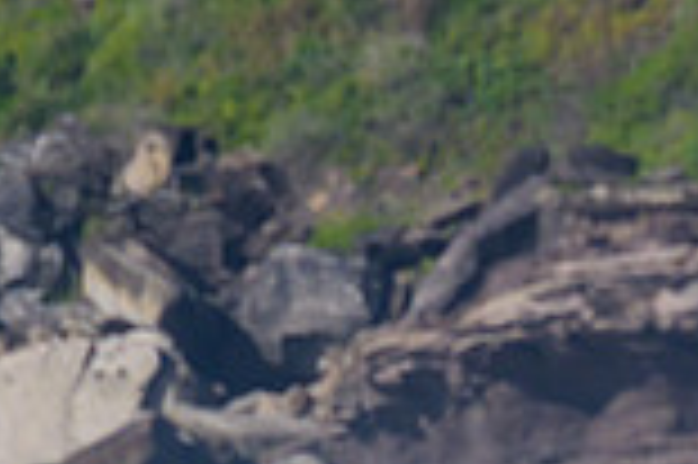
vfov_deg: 0.5
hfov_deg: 0.7
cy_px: 831
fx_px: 58008
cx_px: 856
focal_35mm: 2995
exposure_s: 1/2000
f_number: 11
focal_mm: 800
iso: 900
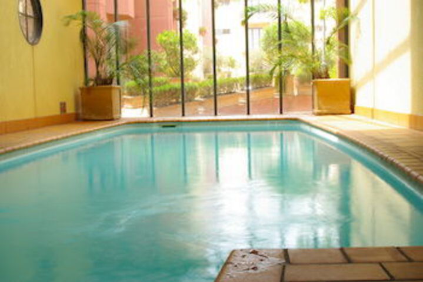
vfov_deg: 29.9
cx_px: 212
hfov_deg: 43.6
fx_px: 529
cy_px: 141
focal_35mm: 45
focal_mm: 30
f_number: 32
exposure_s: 1/1.43
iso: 100
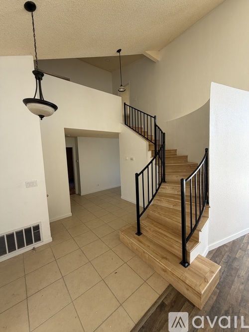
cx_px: 124
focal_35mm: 14
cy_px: 166
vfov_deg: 102.1
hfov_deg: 85.7
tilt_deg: -5.0
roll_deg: +2.1
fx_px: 134
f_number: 2.2
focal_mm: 2.22
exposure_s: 1/121
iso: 64
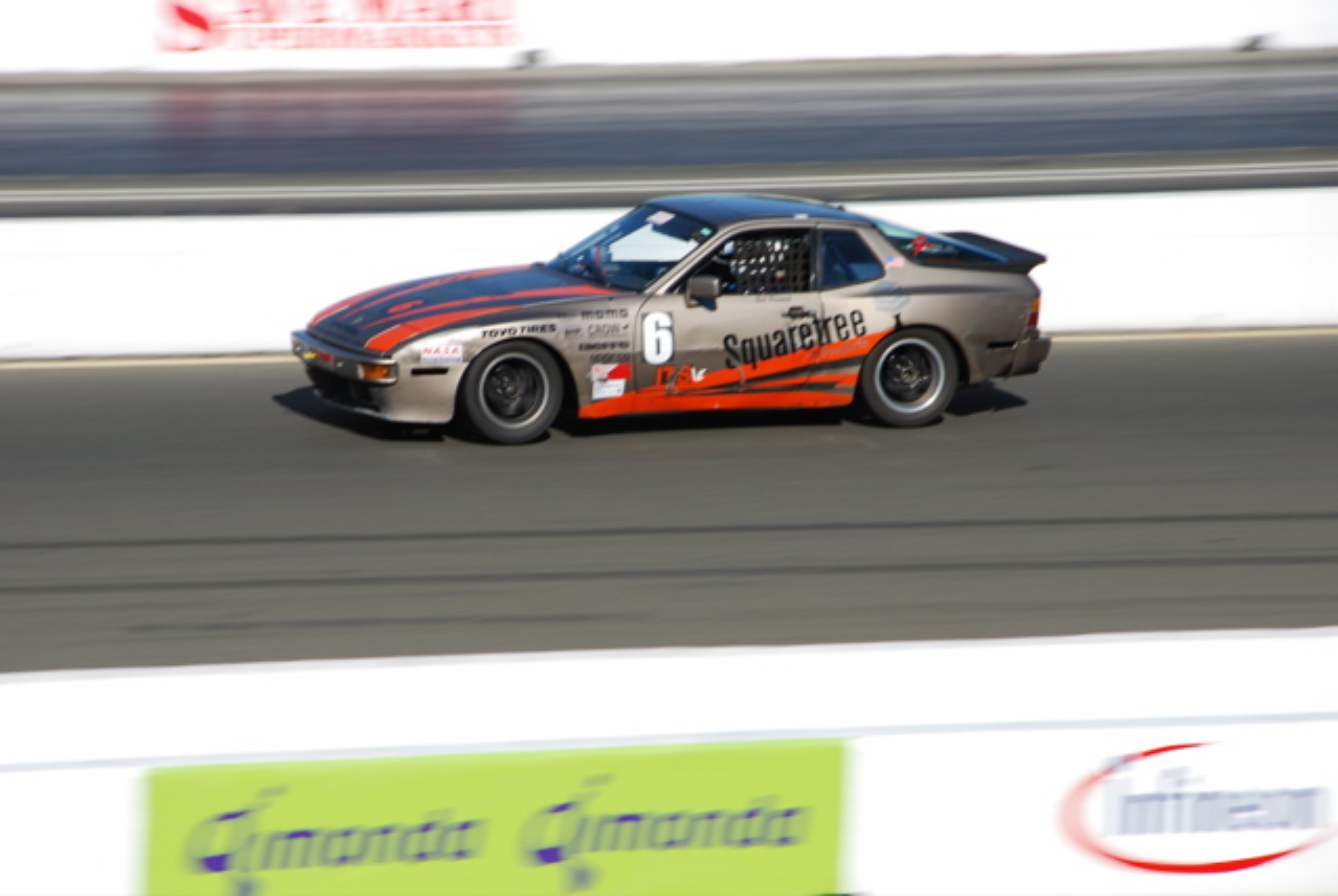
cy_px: 448
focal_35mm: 300
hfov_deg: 6.9
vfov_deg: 4.6
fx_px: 11165
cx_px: 669
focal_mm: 200
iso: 125
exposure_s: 1/250
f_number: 10
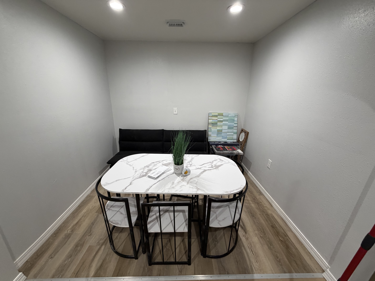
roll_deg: -0.7
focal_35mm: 14
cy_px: 140
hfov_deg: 102.1
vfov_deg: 85.7
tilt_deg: -18.1
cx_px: 188
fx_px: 152
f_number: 2.2
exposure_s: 1/60
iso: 250
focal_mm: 2.22
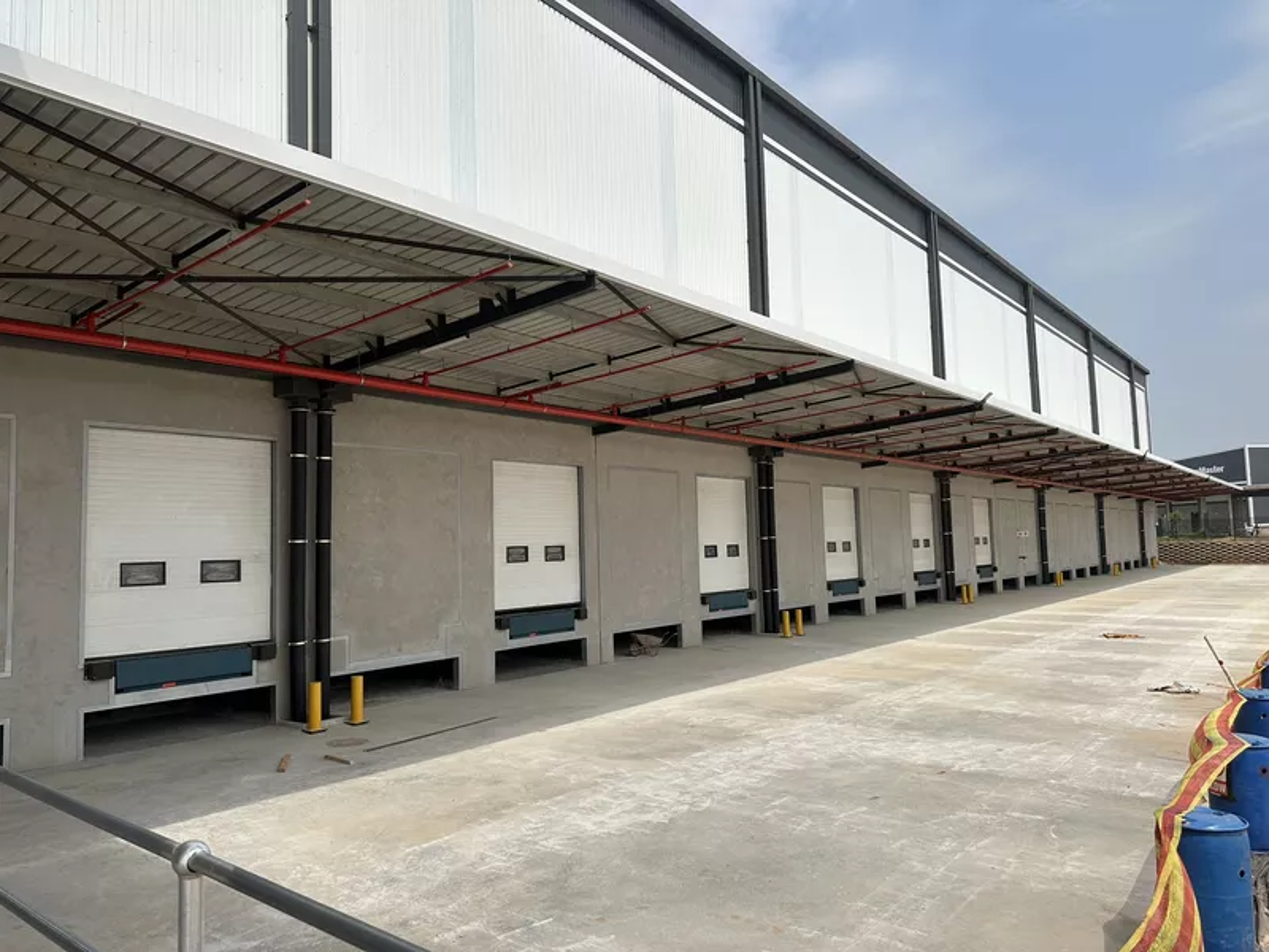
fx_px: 880
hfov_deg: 71.6
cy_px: 476
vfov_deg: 56.8
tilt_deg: +3.5
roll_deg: +1.9
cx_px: 634
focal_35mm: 24
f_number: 1.78
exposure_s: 1/6623
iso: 80
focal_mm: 6.86
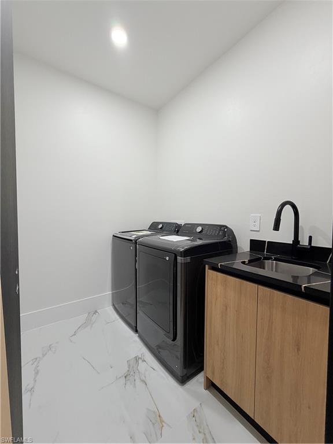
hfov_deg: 85.7
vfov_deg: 102.1
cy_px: 222
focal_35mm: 14
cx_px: 166
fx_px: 180
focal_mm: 2.22
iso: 125
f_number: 2.2
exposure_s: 1/120
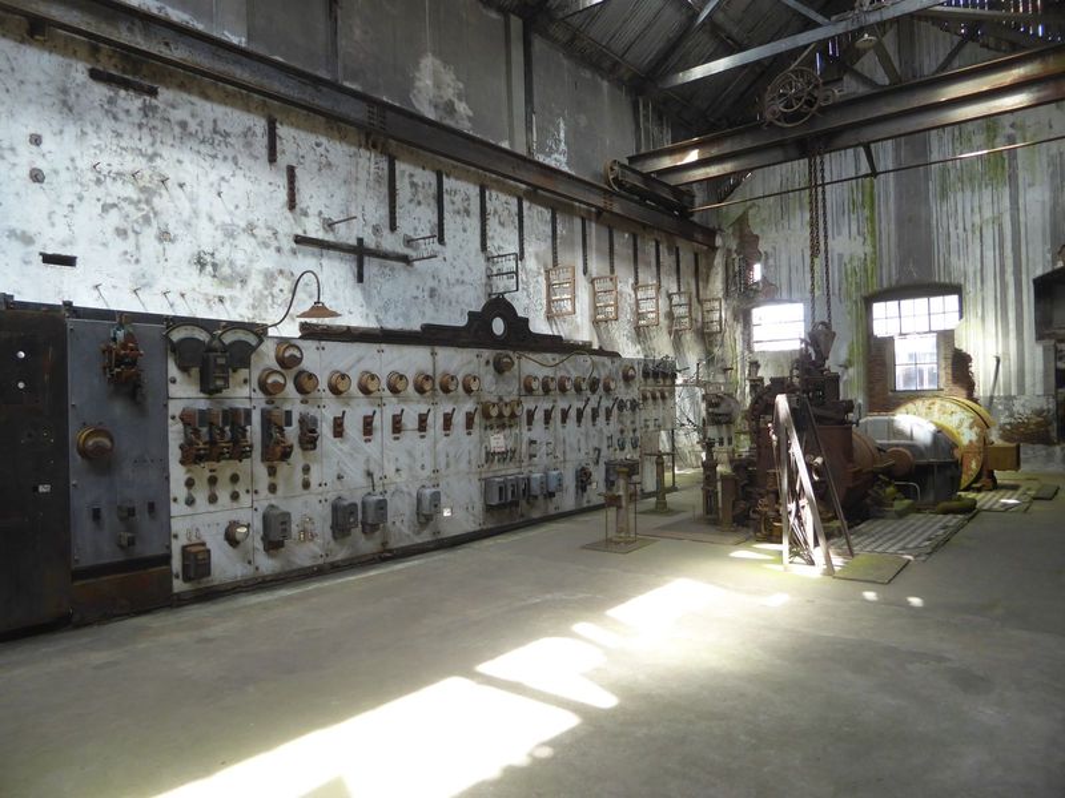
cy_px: 399
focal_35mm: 25
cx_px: 532
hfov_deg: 69.4
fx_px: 769
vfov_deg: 54.9
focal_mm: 4.3
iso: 125
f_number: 3.3
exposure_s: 1/60
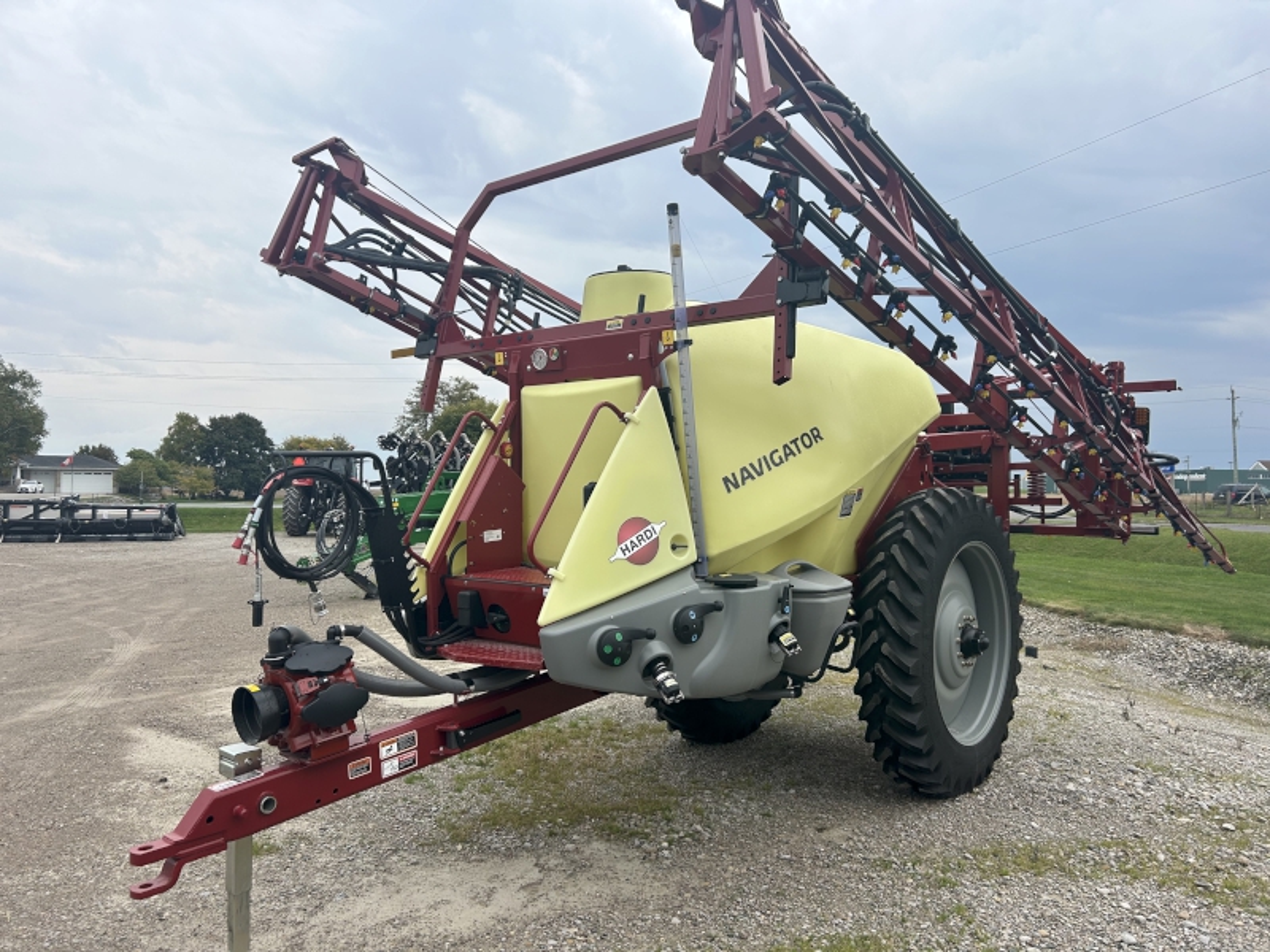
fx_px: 954
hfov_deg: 67.3
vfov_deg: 53.1
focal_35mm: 26
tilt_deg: +3.6
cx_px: 635
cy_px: 476
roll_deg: +0.5
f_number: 1.5
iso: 50
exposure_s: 1/1669
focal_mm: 5.7
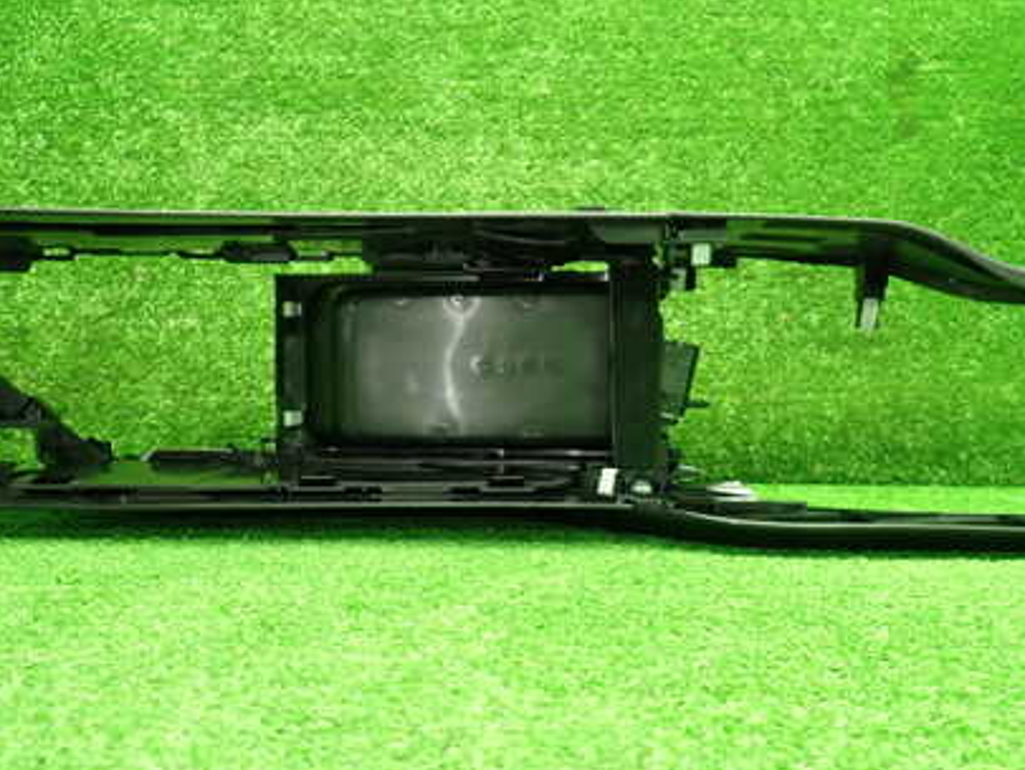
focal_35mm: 37
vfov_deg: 38.6
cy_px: 446
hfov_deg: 50.1
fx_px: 1096
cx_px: 514
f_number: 2
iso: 400
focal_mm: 4.5
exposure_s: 1/30
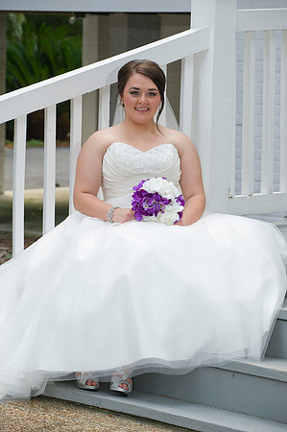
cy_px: 216
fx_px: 1618
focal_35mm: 135
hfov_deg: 10.1
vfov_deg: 15.2
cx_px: 144
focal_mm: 135
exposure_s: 1/200
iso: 320
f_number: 5.6
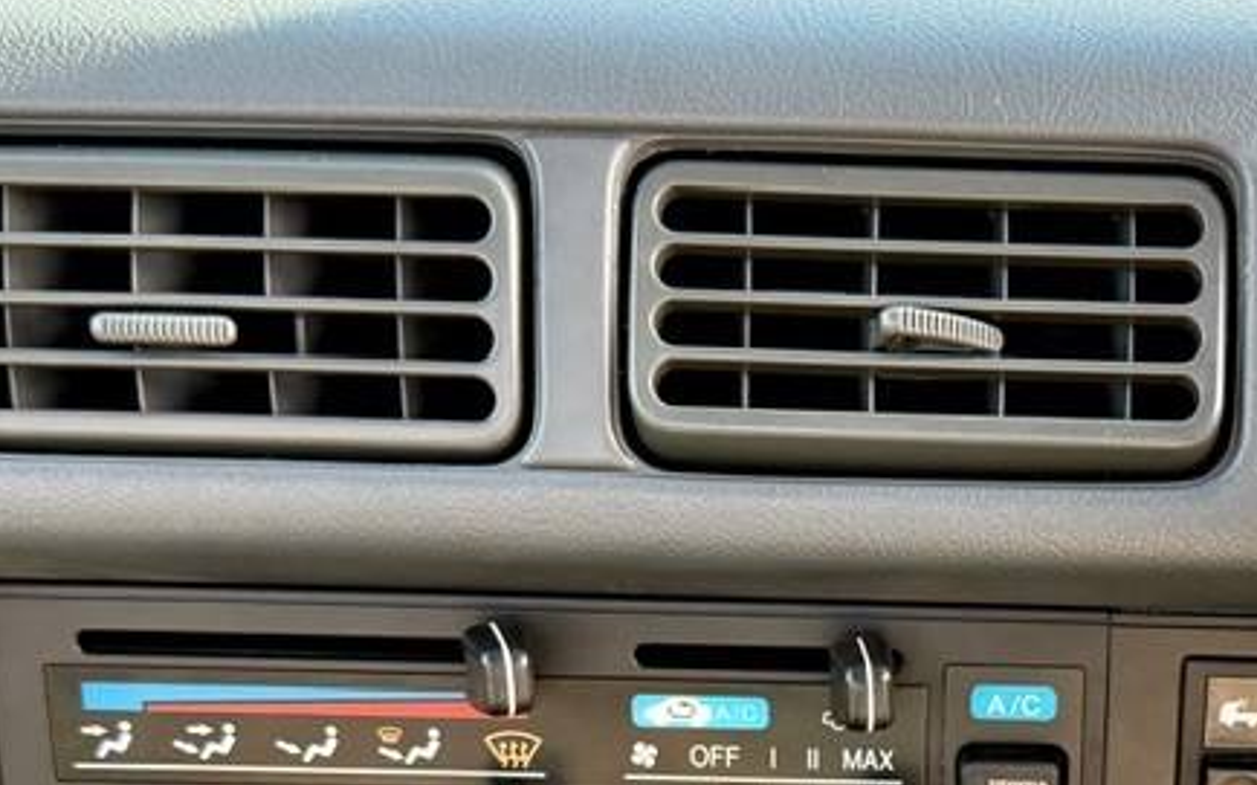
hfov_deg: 27.0
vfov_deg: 16.7
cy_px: 927
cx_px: 1008
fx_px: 2569
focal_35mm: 75
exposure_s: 1/211
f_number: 1.78
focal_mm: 6.76
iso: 125
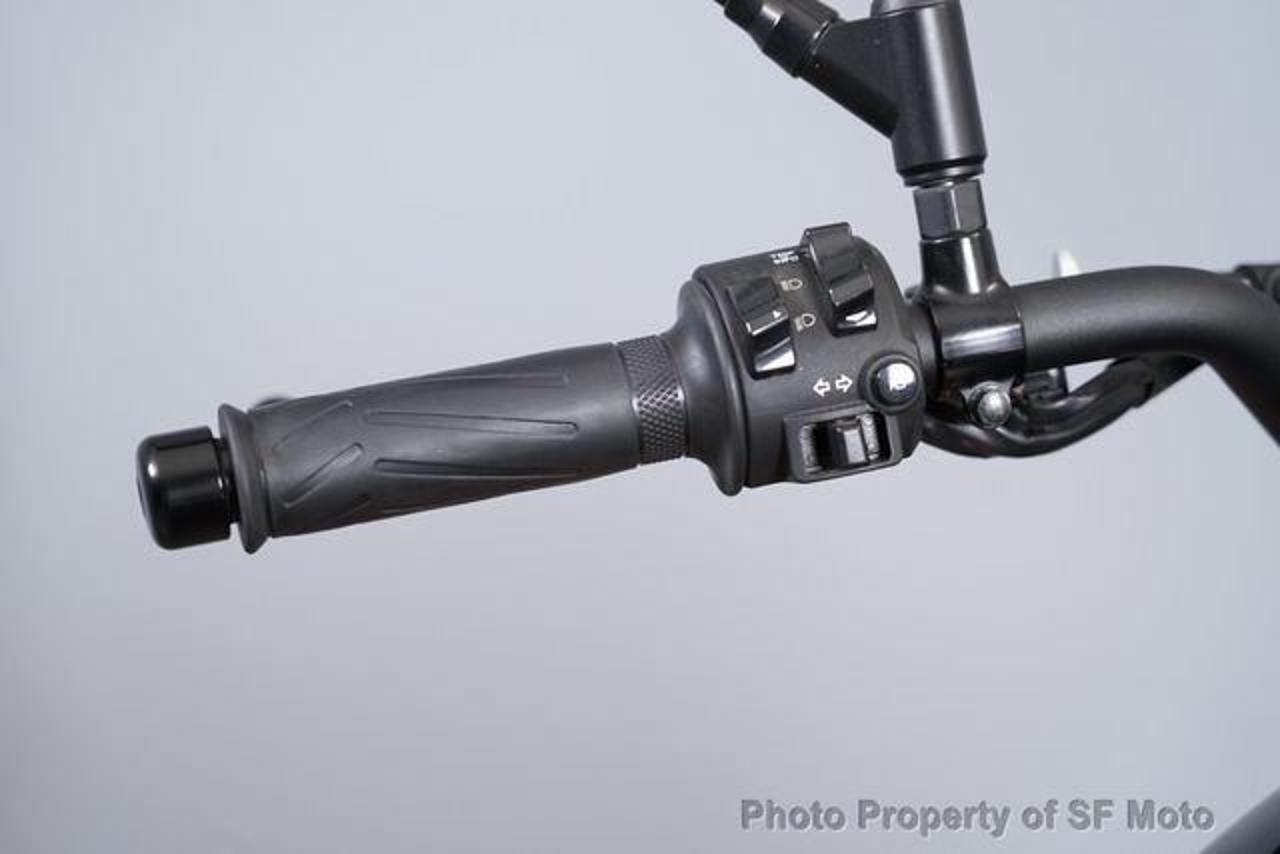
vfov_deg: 13.0
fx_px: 3734
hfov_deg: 19.5
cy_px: 427
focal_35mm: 105
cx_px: 640
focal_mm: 105
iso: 1600
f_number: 4
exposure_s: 1/100
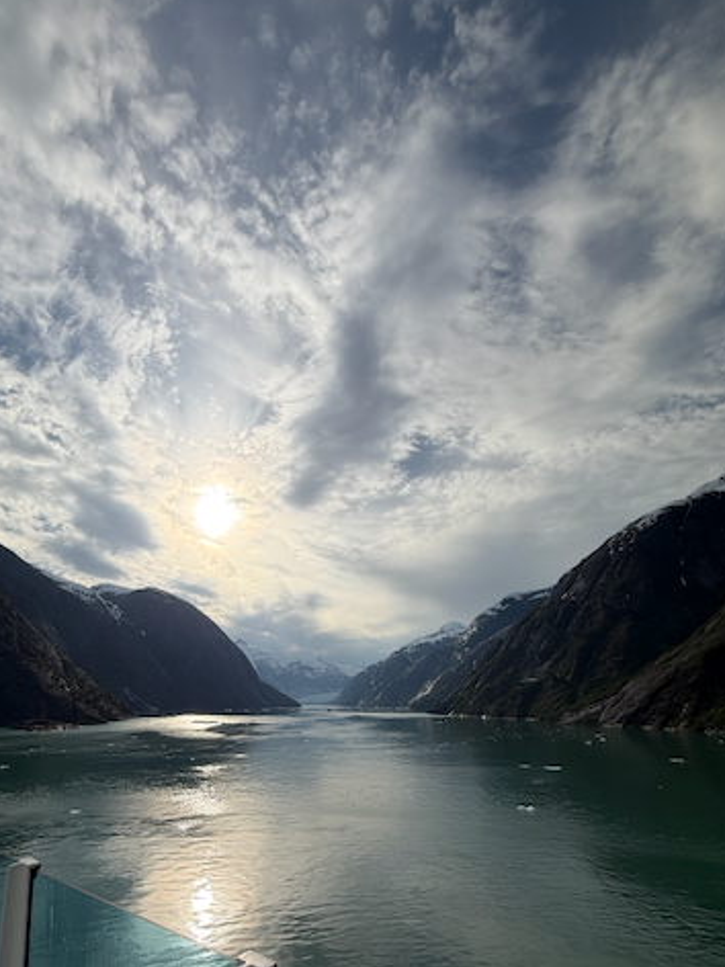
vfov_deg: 82.4
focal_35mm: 19
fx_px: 531
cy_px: 627
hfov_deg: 67.8
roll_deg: -0.6
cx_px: 279
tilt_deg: +10.2
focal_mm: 2.22
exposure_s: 1/2976
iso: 20
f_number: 2.2
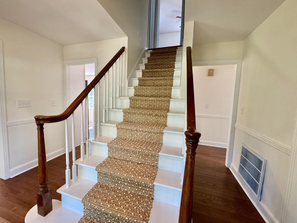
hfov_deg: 94.0
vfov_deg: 78.1
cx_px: 130
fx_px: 137
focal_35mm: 16
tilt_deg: -5.3
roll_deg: -1.8
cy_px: 111
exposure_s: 1/60
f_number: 2.2
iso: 160
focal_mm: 2.22
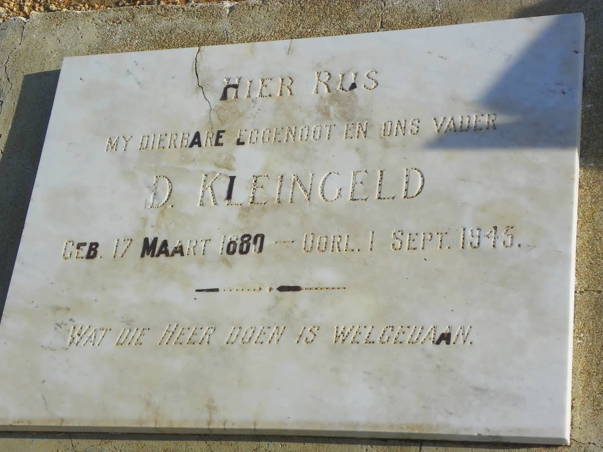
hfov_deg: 26.7
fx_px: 1272
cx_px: 302
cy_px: 226
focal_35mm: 73
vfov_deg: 20.2
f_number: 5
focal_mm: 13
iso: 64
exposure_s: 1/320
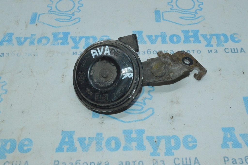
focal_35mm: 45
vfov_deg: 29.8
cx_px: 124
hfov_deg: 43.6
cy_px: 82
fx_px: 310
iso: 5000
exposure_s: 1/200
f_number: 16
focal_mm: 30
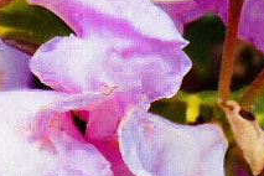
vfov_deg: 0.9
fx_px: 11556
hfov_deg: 1.3
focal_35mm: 1576
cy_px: -50
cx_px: 154
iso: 100
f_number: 5.6
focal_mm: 140
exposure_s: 1/500
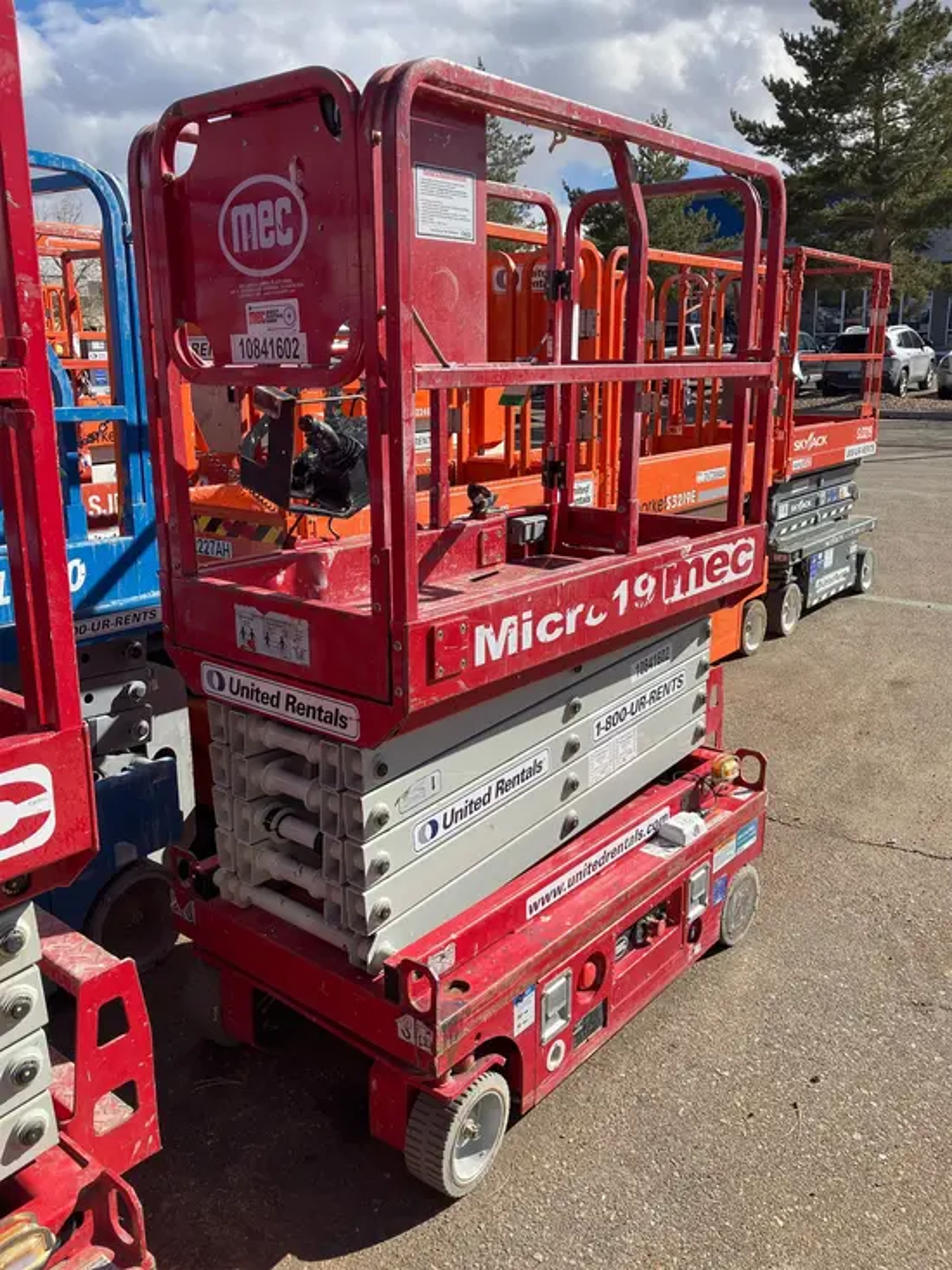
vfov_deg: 63.4
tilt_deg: -14.6
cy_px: 635
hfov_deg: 49.8
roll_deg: +2.8
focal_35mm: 28
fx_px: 1026
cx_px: 476
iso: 32
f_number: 1.8
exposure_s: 1/1517
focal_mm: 3.99
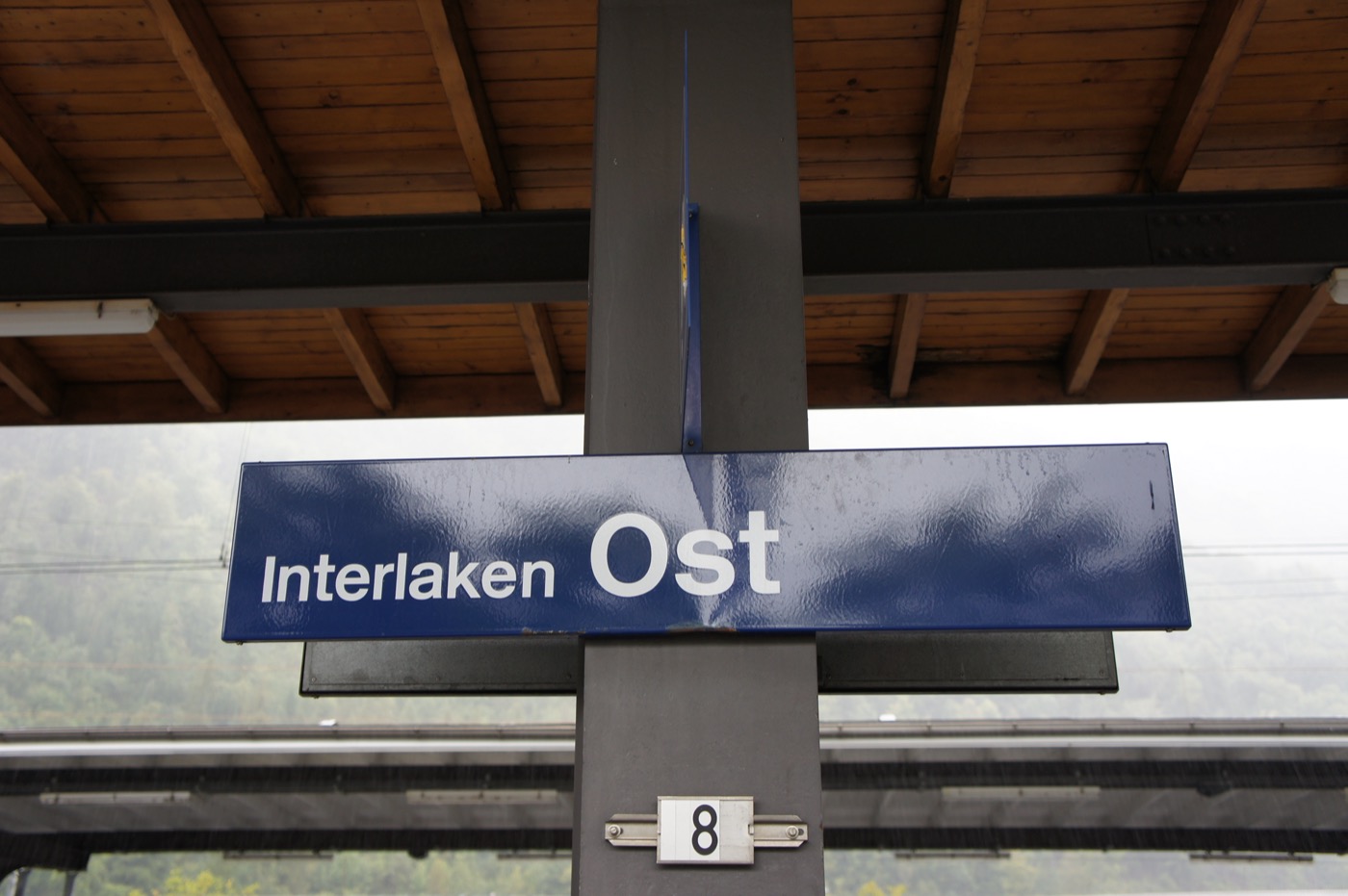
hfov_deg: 51.3
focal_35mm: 38
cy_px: 448
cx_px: 674
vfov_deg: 35.4
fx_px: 1403
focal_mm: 25
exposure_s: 1/50
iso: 200
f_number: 4.5
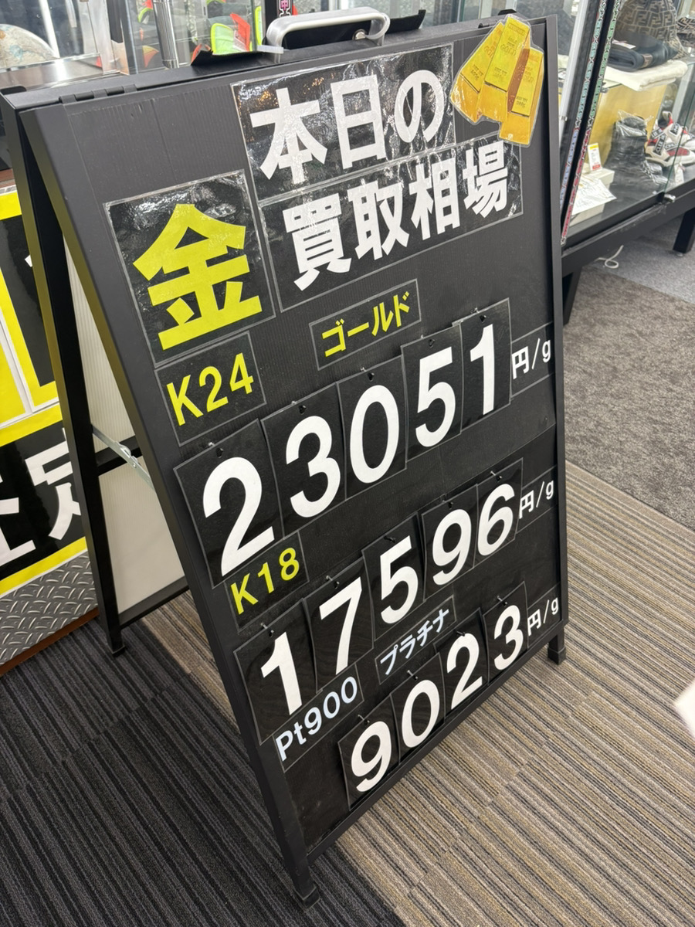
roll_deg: -0.9
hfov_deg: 53.1
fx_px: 696
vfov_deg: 67.3
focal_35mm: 26
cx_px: 348
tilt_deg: -38.8
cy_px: 464
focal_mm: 5.96
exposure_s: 1/60
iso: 80
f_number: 1.6
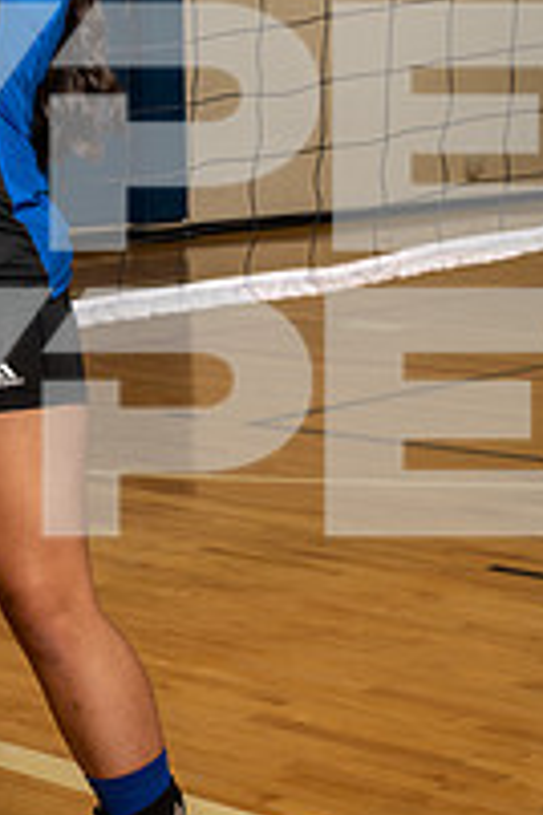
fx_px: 2127
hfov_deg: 14.3
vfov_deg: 21.3
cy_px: 130
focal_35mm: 94
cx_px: 4
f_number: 6.3
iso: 320
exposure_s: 1/320
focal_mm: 42
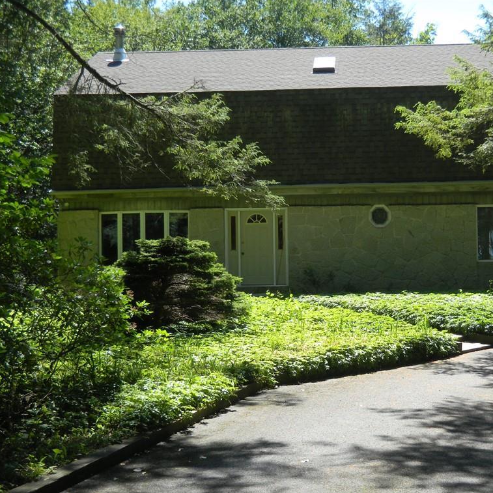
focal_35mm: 55
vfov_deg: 31.1
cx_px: 318
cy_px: 249
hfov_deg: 30.9
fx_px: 886
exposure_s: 1/190
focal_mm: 8.3
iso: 80
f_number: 4.1
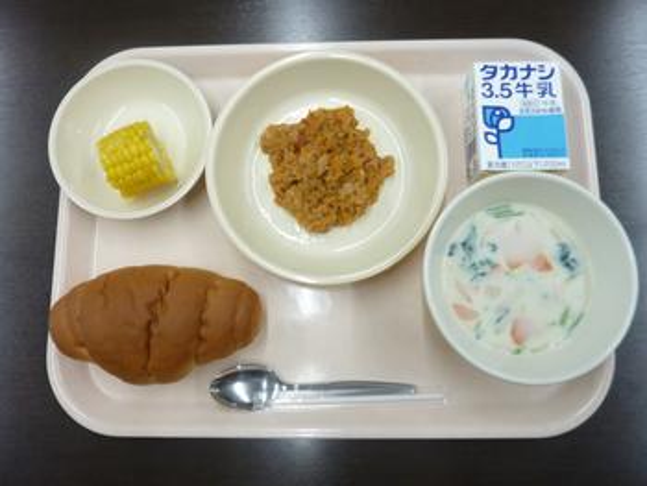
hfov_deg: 69.4
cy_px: 243
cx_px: 324
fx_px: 468
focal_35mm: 25
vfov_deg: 54.9
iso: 100
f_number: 3.3
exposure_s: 1/30
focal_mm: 4.1
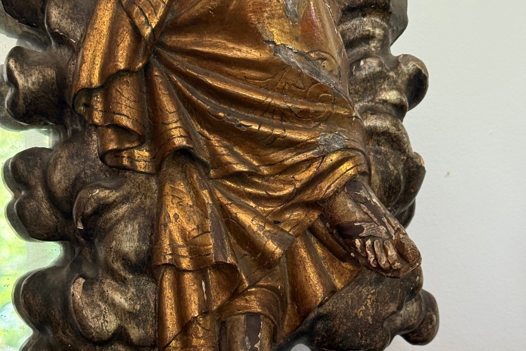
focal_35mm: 72
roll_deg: -1.6
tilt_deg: -2.5
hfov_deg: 28.1
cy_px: 204
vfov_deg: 18.9
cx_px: 281
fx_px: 1052
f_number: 1.78
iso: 250
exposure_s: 1/60
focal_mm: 6.76
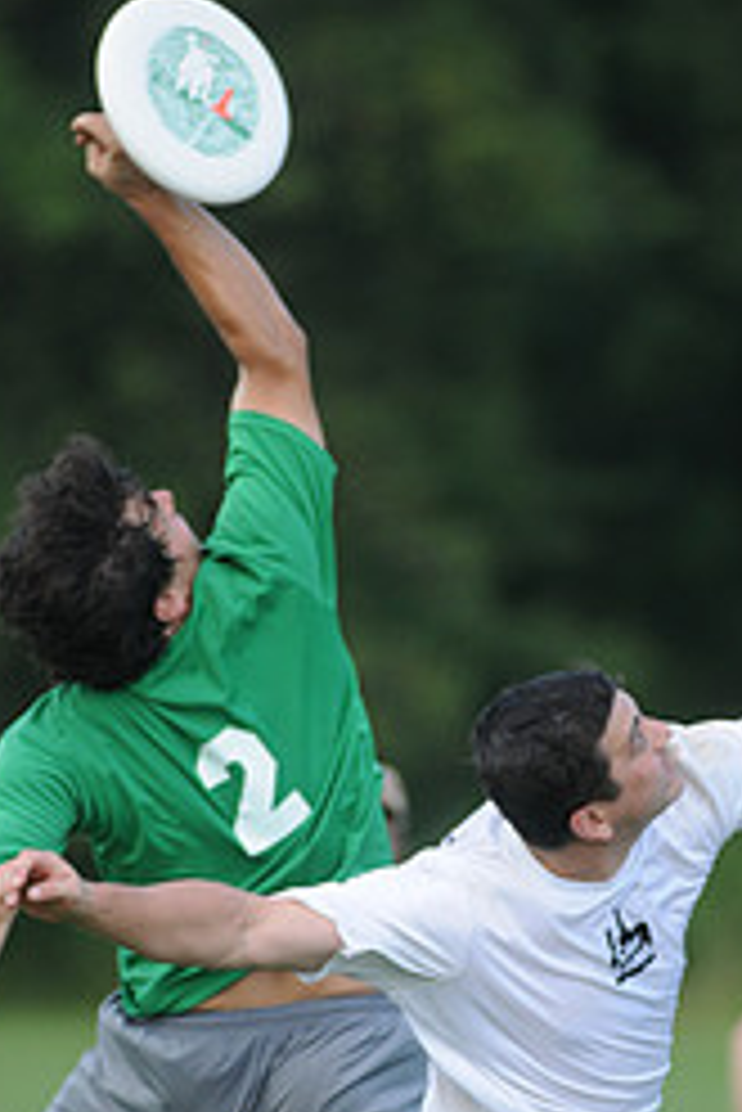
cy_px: 855
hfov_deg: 2.5
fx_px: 16886
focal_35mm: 547
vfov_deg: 3.8
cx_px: 427
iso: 320
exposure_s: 1/1000
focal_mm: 200
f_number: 2.8
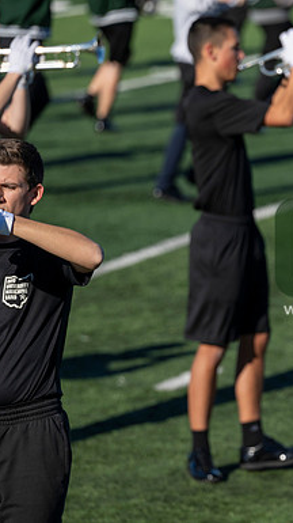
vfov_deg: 6.8
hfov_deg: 3.8
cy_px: 262
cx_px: 377
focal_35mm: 316
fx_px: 4373
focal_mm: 200
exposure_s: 1/2000
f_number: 4
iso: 160
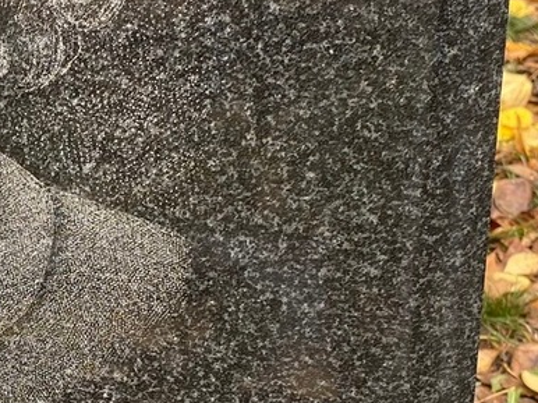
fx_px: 1507
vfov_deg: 15.0
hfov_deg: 19.8
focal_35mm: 97
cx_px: 50
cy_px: 392
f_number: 1.8
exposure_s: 1/121
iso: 32
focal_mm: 4.25
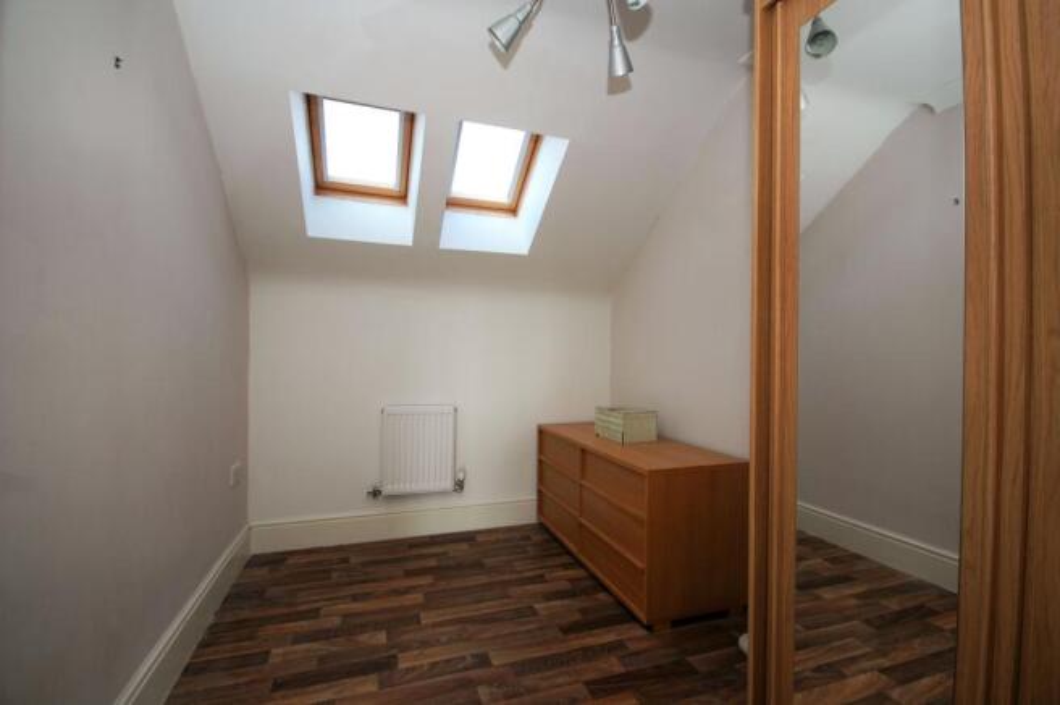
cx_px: 530
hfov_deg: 100.4
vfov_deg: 77.2
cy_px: 352
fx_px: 441
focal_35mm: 15
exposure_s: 1/60
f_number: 4
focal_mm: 10
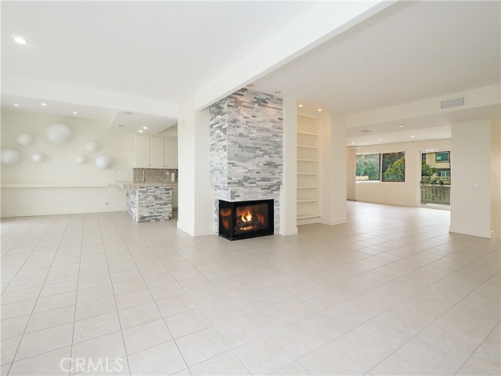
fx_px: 232
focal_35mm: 16
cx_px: 250
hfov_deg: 94.5
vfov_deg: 78.1
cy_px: 188
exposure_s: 1/200
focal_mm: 8
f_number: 8
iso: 1600
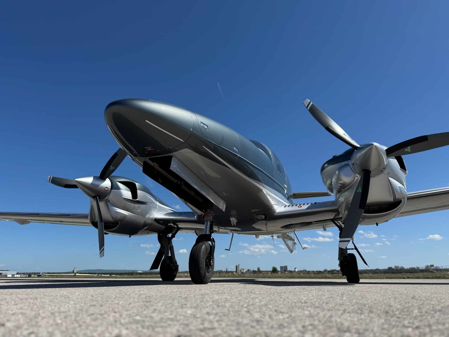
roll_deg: +0.8
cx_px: 224
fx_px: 311
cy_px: 168
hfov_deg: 71.6
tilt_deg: +17.4
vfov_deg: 56.8
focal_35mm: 24
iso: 80
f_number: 1.78
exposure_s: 1/6410
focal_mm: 6.76
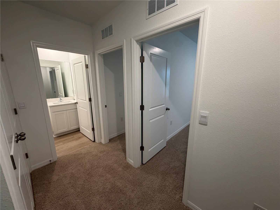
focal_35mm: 14
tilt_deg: -10.8
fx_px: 113
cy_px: 105
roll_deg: +1.1
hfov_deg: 102.1
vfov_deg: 85.7
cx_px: 140
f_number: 2.2
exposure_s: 1/60
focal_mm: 2.22
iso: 200
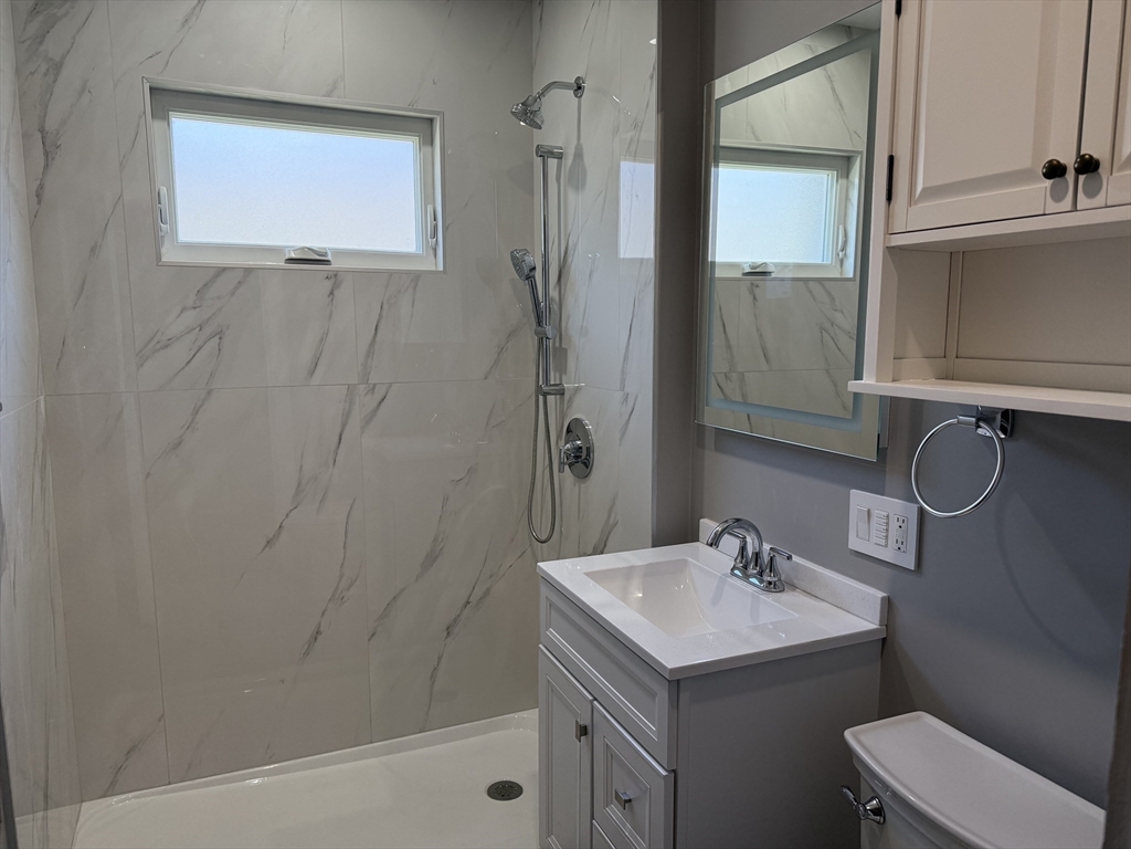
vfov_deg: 56.8
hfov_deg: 71.6
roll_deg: -0.1
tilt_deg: -8.3
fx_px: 784
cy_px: 424
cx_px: 566
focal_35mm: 24
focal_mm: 6.76
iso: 200
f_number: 1.78
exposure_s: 1/224
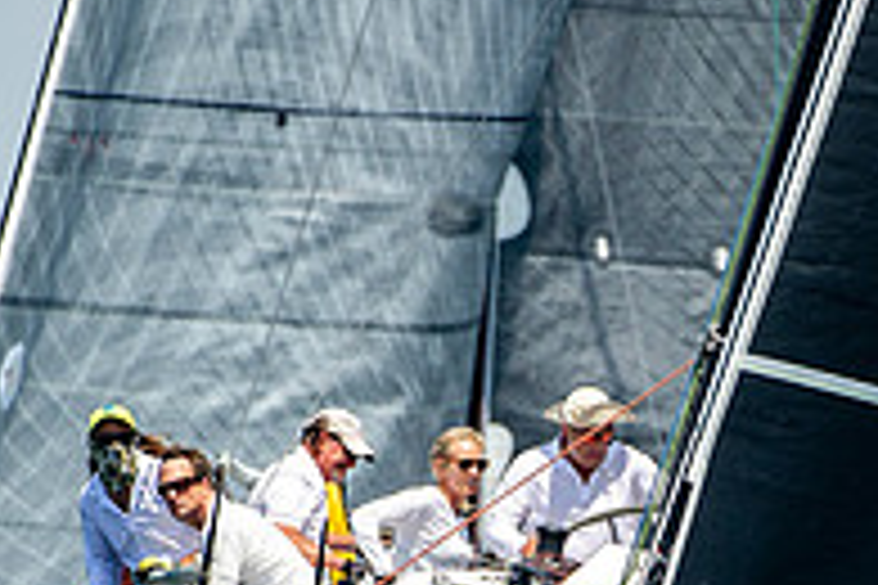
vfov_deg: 1.1
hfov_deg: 1.6
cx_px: 617
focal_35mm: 1260
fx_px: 30728
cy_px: 696
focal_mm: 400
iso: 400
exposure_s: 1/2500
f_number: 5
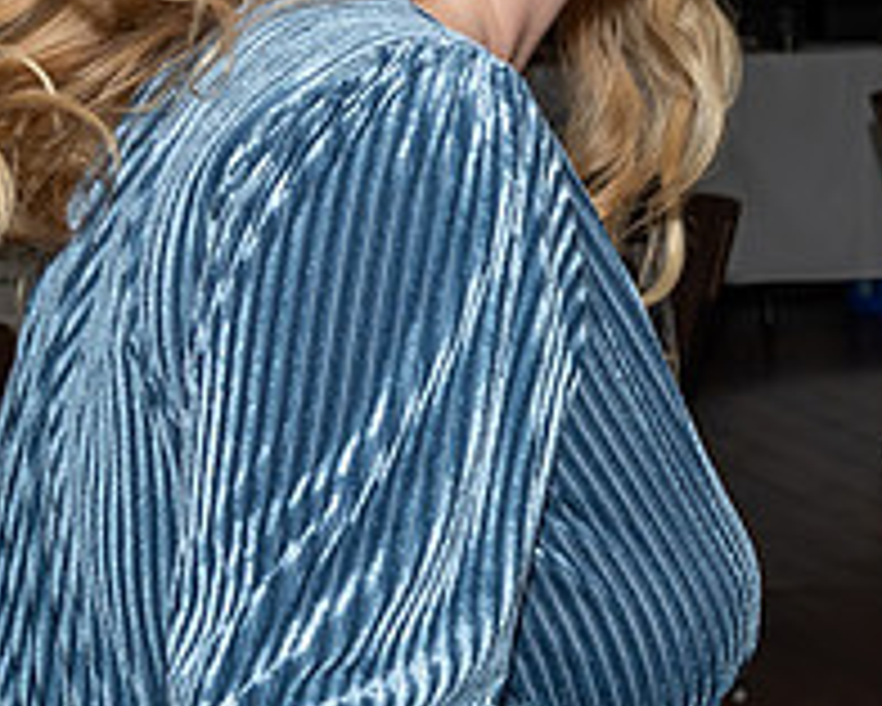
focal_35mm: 151
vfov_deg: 10.2
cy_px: 144
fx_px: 3944
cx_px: 1523
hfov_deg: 11.9
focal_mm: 28
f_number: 7.1
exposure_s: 1/250
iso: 400
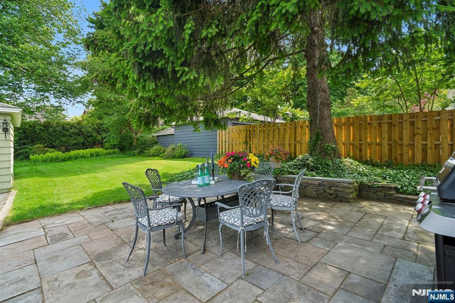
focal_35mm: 16
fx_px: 202
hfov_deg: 96.8
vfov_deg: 73.7
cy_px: 152
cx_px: 228
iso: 400
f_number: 8
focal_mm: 16
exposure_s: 1/50
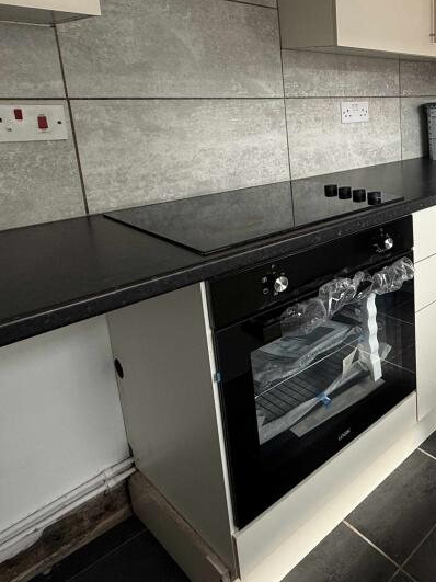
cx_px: 473
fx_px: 454
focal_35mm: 27
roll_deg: -0.7
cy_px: 186
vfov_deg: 63.4
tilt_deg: -12.7
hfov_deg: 41.5
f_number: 2.2
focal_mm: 2.22
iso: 100
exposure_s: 1/100
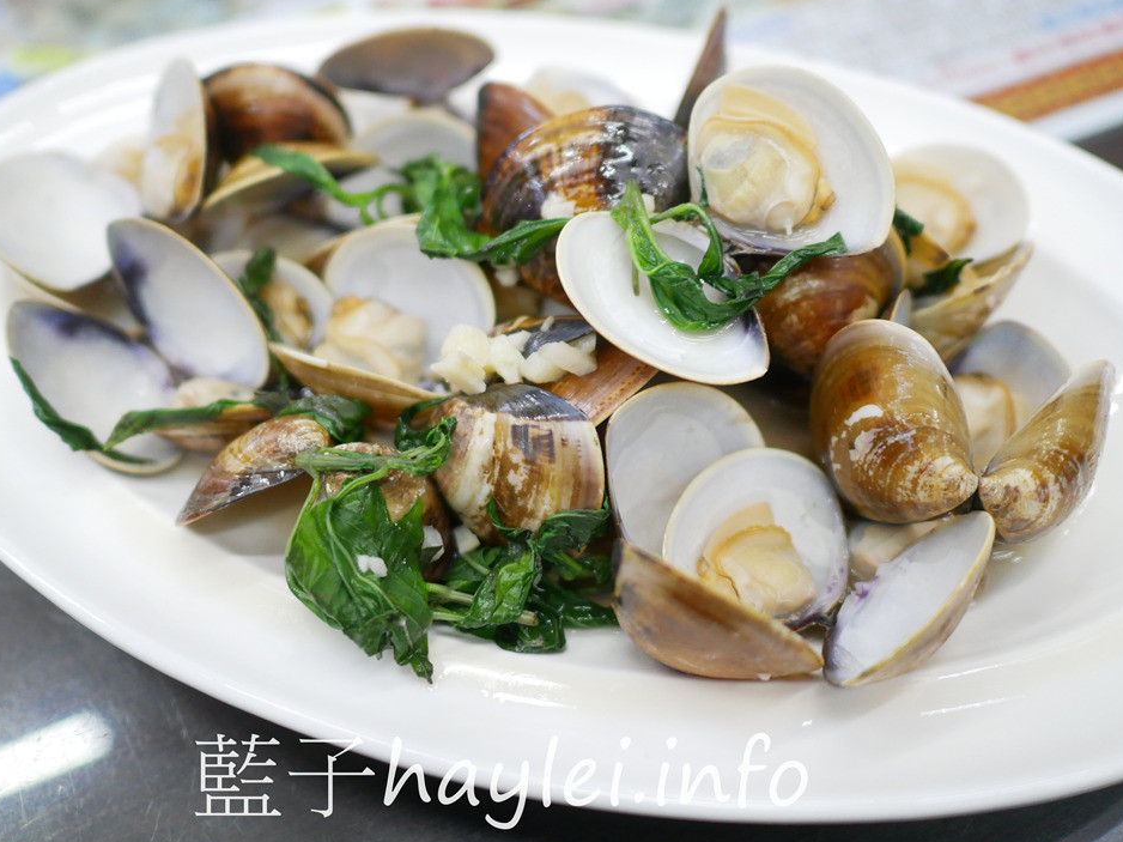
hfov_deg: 56.8
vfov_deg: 44.1
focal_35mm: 32
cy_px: 401
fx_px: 1038
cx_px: 567
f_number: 1.7
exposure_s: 1/60
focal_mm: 15
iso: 1000
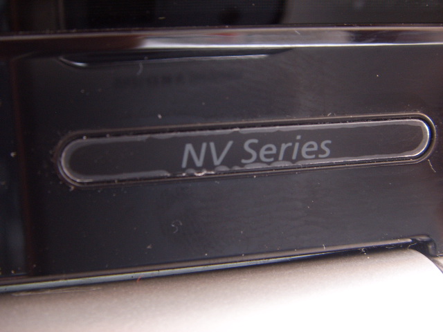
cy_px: 166
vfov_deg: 36.8
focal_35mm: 39
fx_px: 499
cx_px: 222
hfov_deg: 47.9
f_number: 3.5
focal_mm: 6.6
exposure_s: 1/1.43
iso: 63
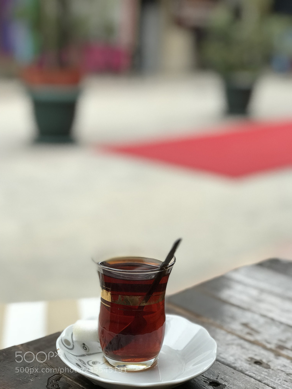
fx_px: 641
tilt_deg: -13.5
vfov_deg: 33.8
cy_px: 194
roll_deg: -2.9
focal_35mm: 57
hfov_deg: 25.7
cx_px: 146
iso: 40
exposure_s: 1/100
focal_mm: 6.6
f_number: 2.8
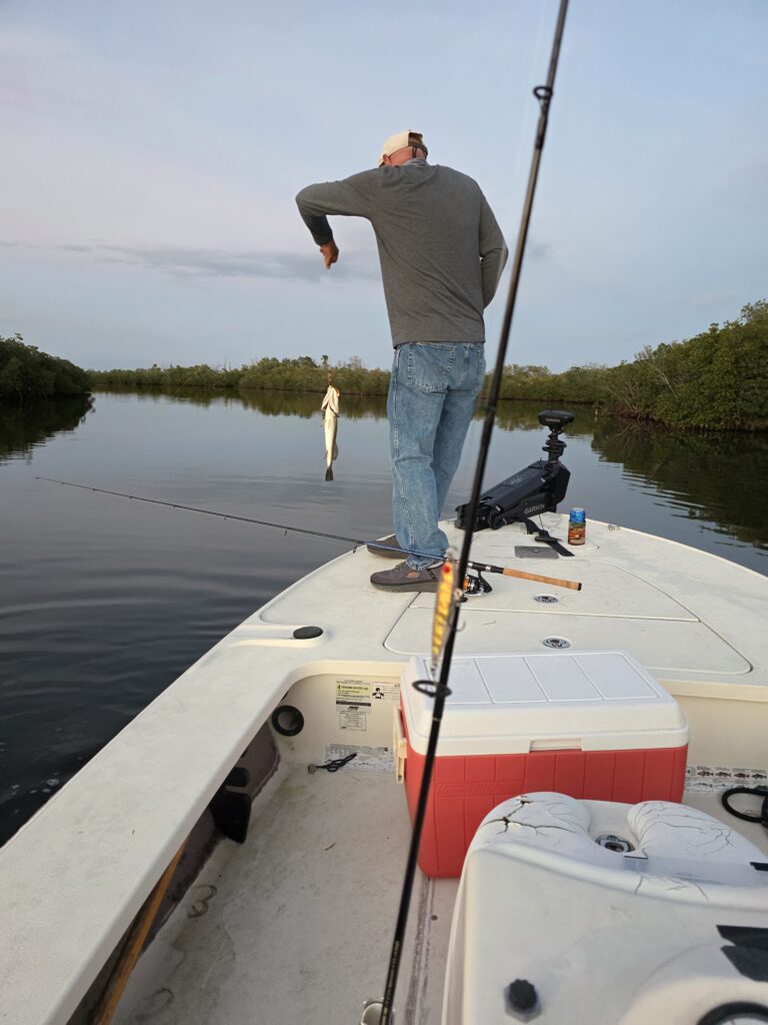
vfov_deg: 73.9
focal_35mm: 23
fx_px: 680
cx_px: 384
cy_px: 512
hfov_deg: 58.9
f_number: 1.7
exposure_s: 1/120
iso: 400
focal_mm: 6.3
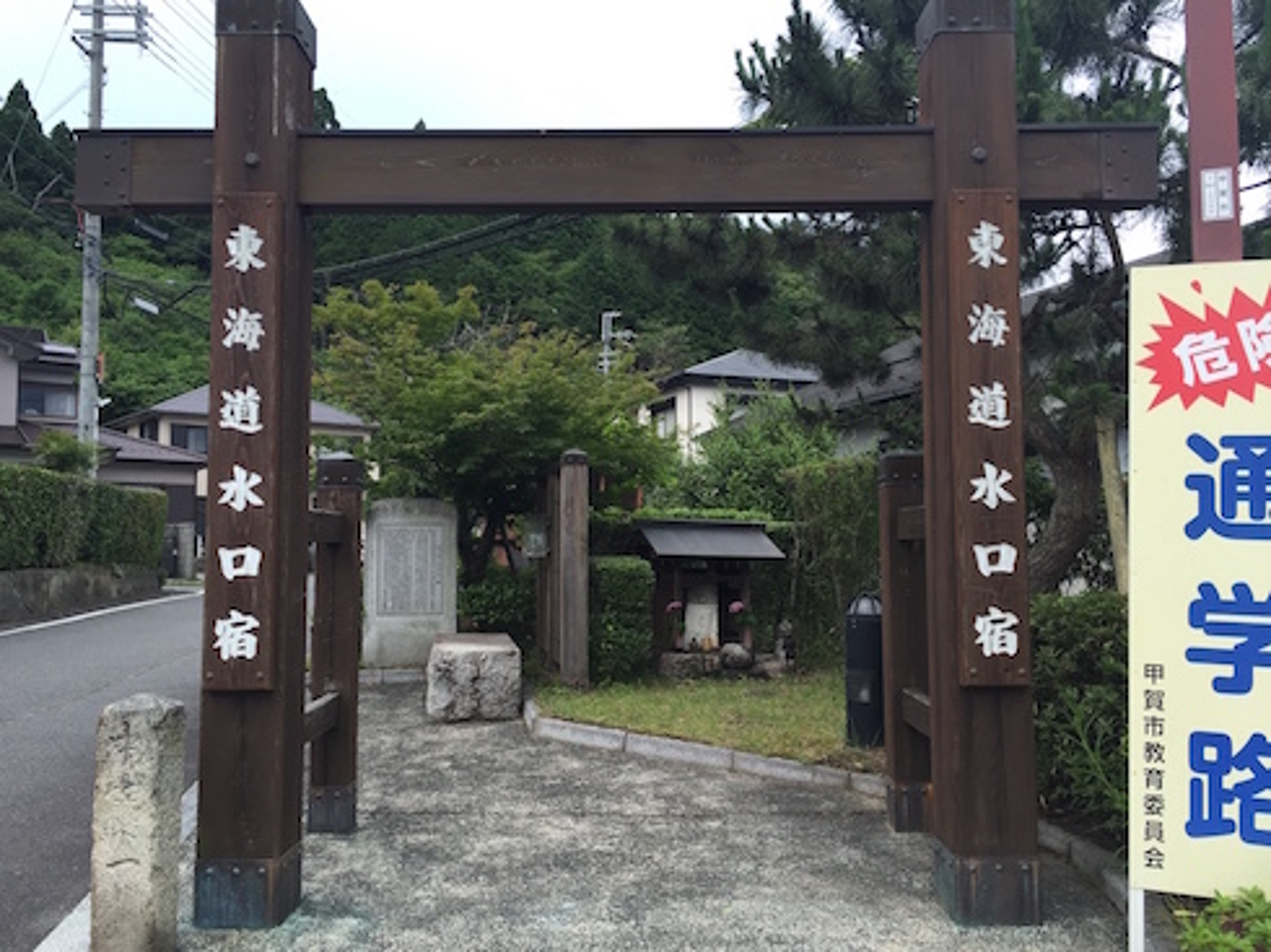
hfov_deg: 61.7
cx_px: 636
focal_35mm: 29
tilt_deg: +4.2
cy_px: 476
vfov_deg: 48.2
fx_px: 1064
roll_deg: -0.7
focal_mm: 4.15
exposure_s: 1/168
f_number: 2.2
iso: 32
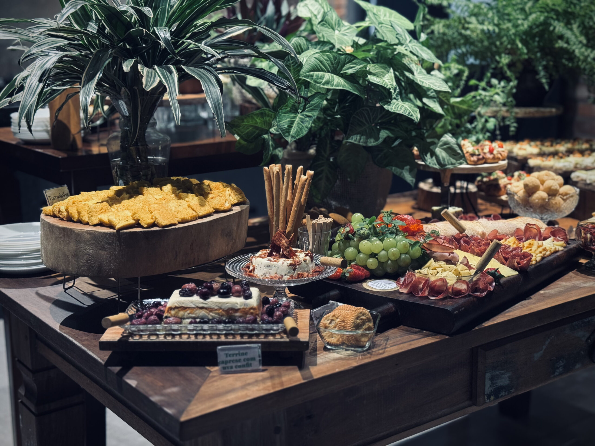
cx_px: 298
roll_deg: -0.2
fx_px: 825
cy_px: 223
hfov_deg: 39.7
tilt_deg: -13.4
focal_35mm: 48
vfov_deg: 30.3
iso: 250
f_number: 1.78
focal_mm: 6.76
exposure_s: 1/40
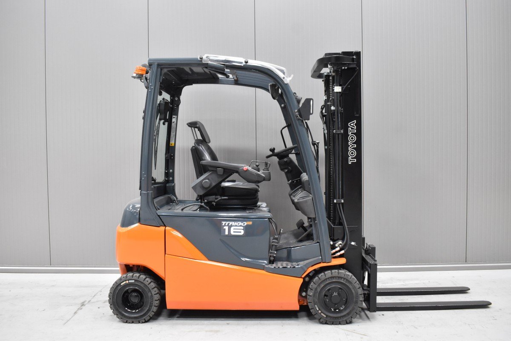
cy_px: 170
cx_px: 256
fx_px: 447
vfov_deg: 41.7
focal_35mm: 32
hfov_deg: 59.5
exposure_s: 1/20
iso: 1600
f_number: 5
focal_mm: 21
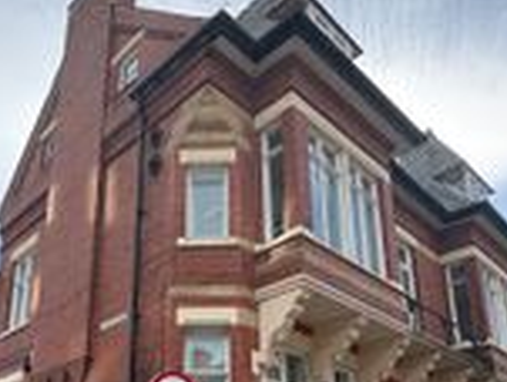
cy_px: 365
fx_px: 543
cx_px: 175
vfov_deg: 35.7
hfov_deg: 49.3
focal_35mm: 37
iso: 64
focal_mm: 2.22
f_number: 2.2
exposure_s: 1/889
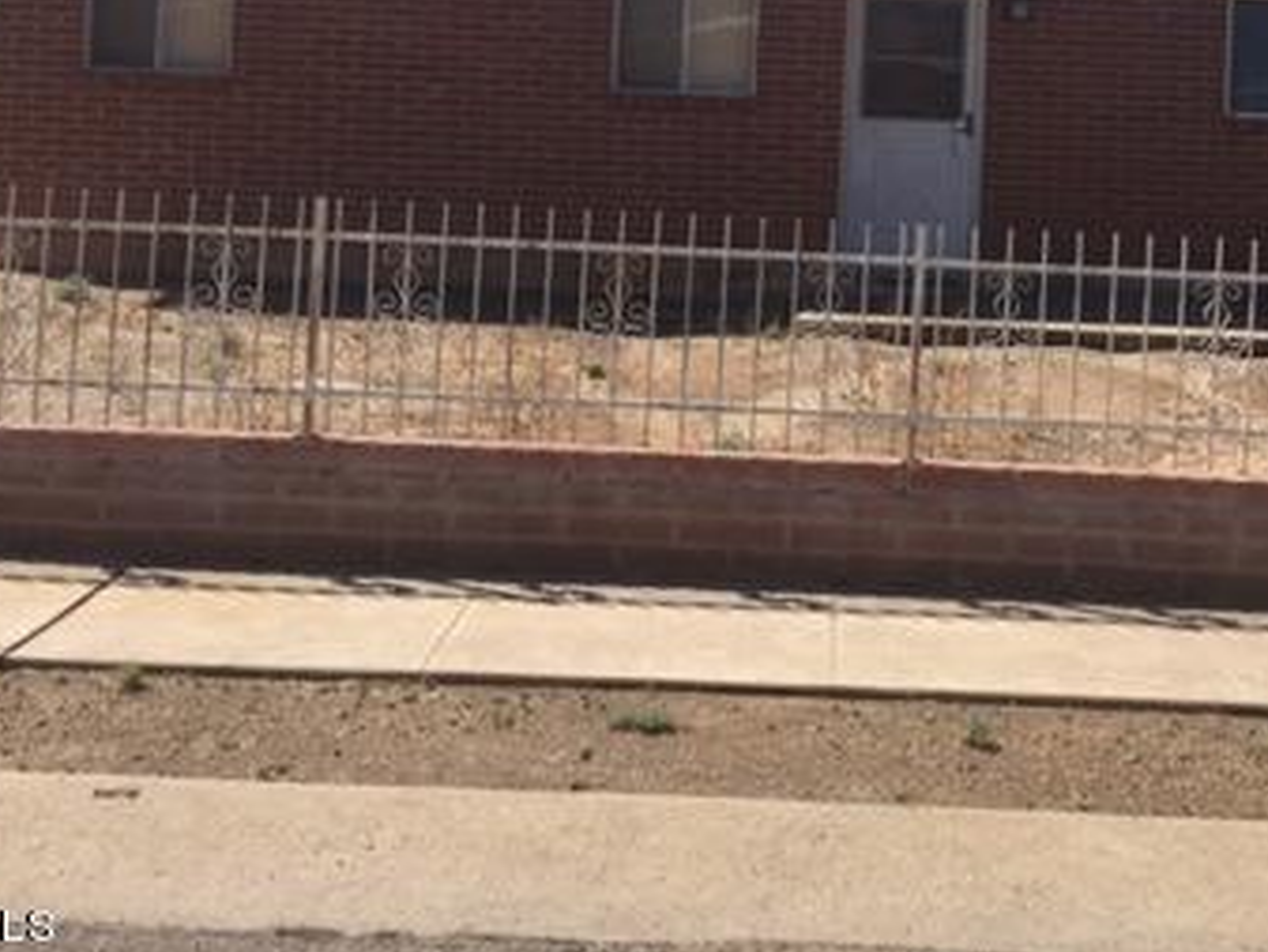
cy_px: 98
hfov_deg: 34.4
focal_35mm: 55
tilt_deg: +1.1
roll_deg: -3.0
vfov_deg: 25.7
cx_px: 907
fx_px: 2015
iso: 32
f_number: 2.2
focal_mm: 4.15
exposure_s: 1/2198
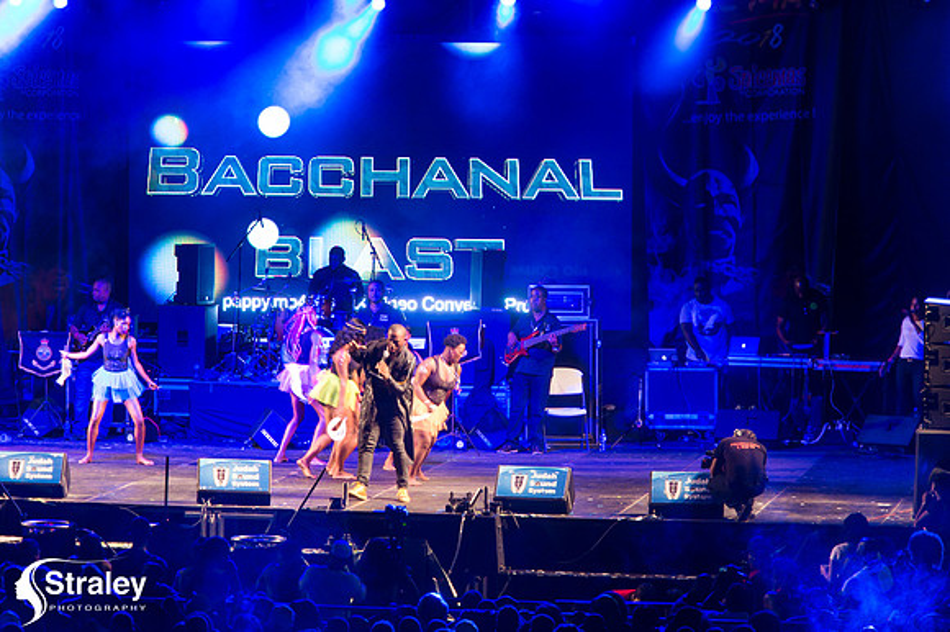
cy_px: 316
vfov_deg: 6.5
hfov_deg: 9.8
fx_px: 5538
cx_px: 475
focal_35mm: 210
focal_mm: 210
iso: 2500
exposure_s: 1/60
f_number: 5.6
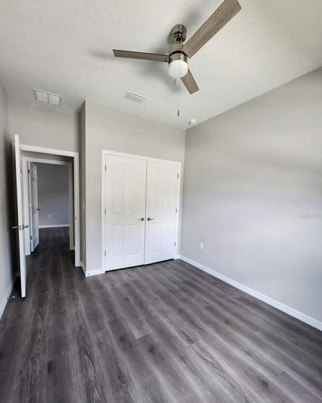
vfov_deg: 100.5
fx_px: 167
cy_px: 216
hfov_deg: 88.0
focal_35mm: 14
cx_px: 158
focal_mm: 1.74
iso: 320
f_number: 2.2
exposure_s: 1/60
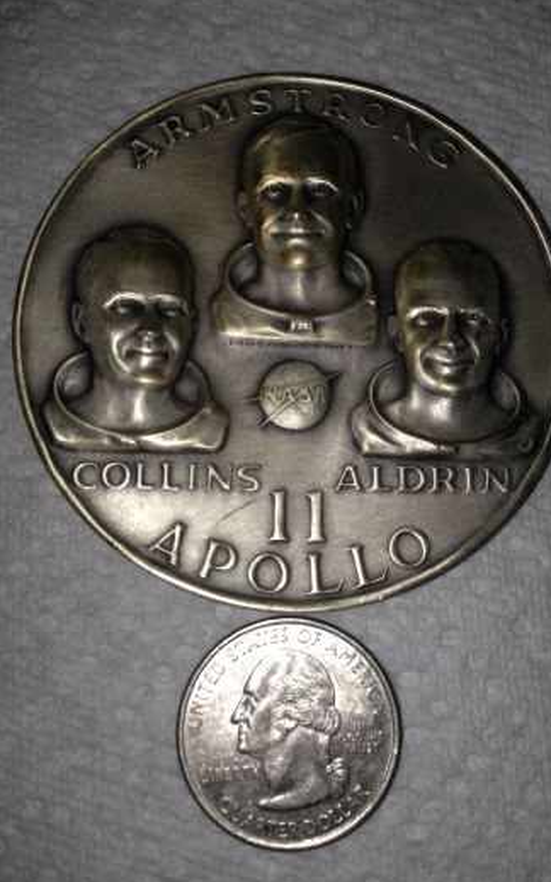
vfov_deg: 54.0
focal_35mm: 36
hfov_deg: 35.3
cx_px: 298
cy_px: 445
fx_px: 864
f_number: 2.4
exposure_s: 1/580
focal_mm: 4.12
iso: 50
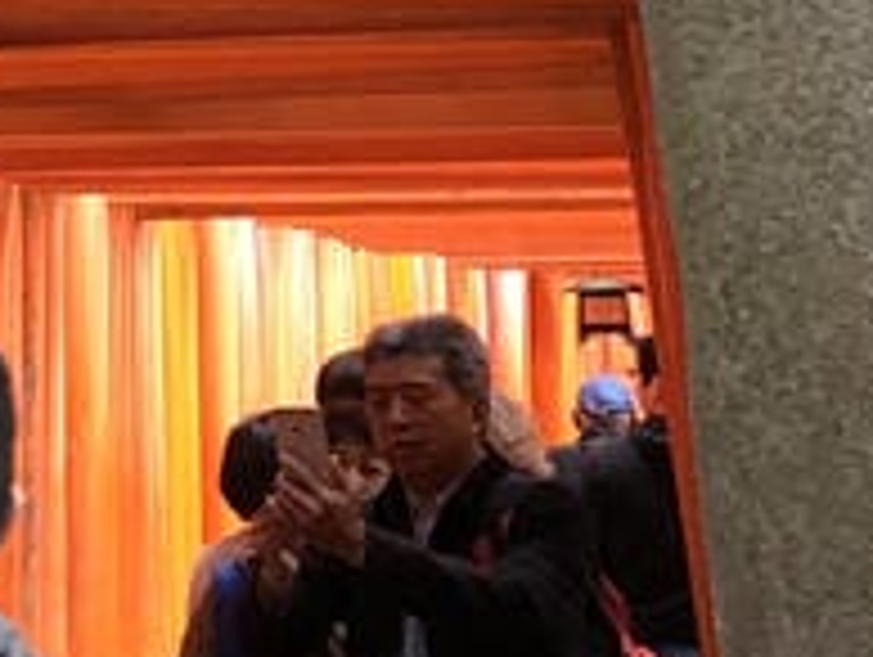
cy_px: -454
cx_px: -1256
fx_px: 4520
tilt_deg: +12.6
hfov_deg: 9.7
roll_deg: -1.1
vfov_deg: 8.1
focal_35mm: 179
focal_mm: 3.99
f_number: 1.8
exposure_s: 1/17
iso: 40
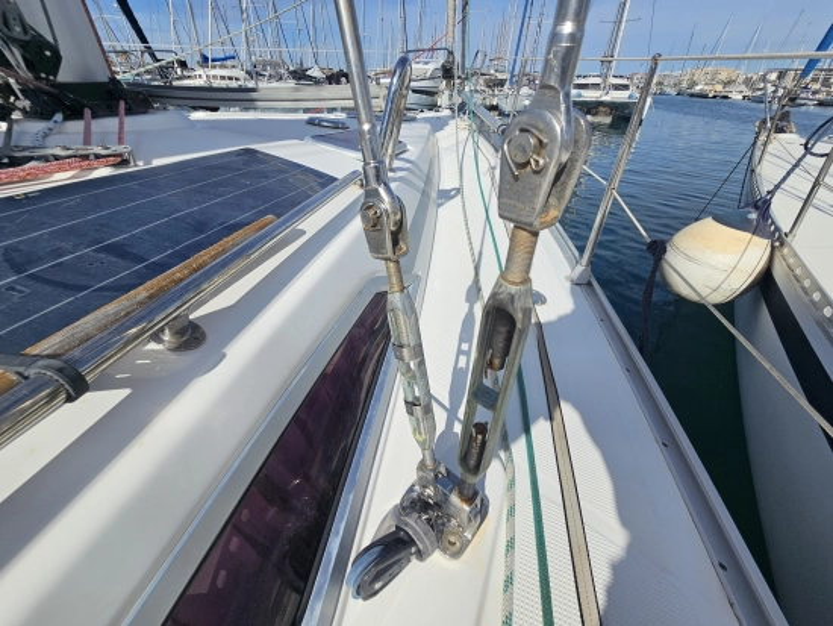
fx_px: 313
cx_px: 416
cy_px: 313
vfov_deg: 90.0
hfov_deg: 106.2
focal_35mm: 13
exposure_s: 1/4554
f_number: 2.2
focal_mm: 2.2
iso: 50
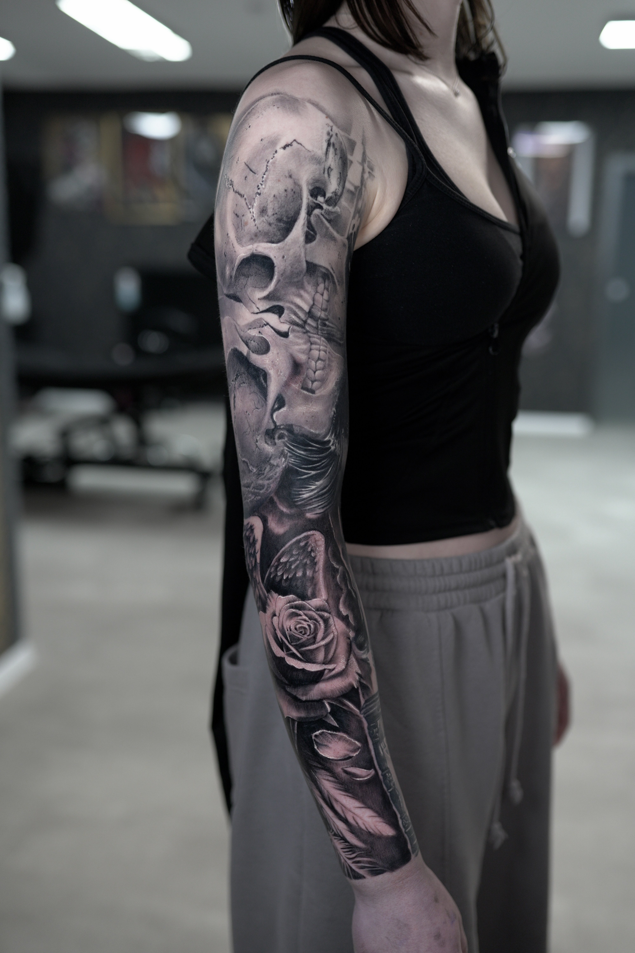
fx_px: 926
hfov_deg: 37.9
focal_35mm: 35
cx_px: 318
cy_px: 476
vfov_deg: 54.4
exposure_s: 1/80
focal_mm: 35
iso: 500
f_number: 2
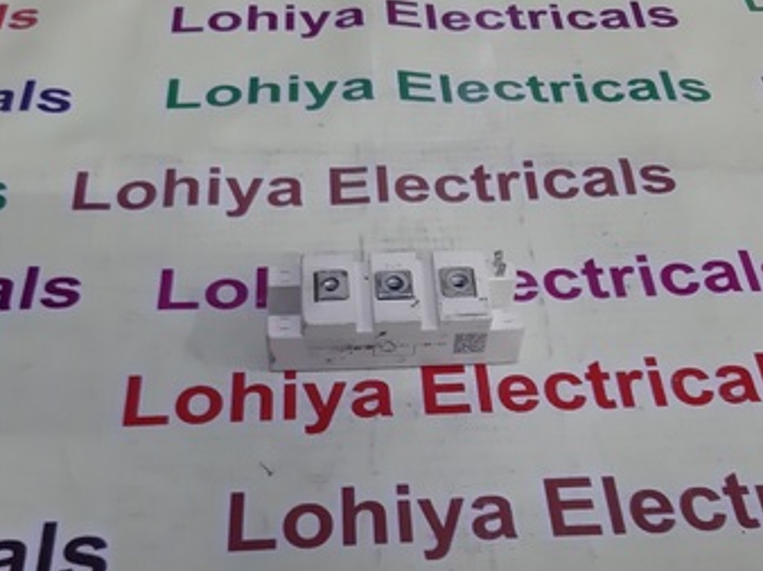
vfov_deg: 35.4
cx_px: 393
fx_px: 881
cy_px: 401
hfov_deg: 46.8
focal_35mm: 40
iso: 400
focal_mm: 3.93
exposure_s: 1/33
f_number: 1.7
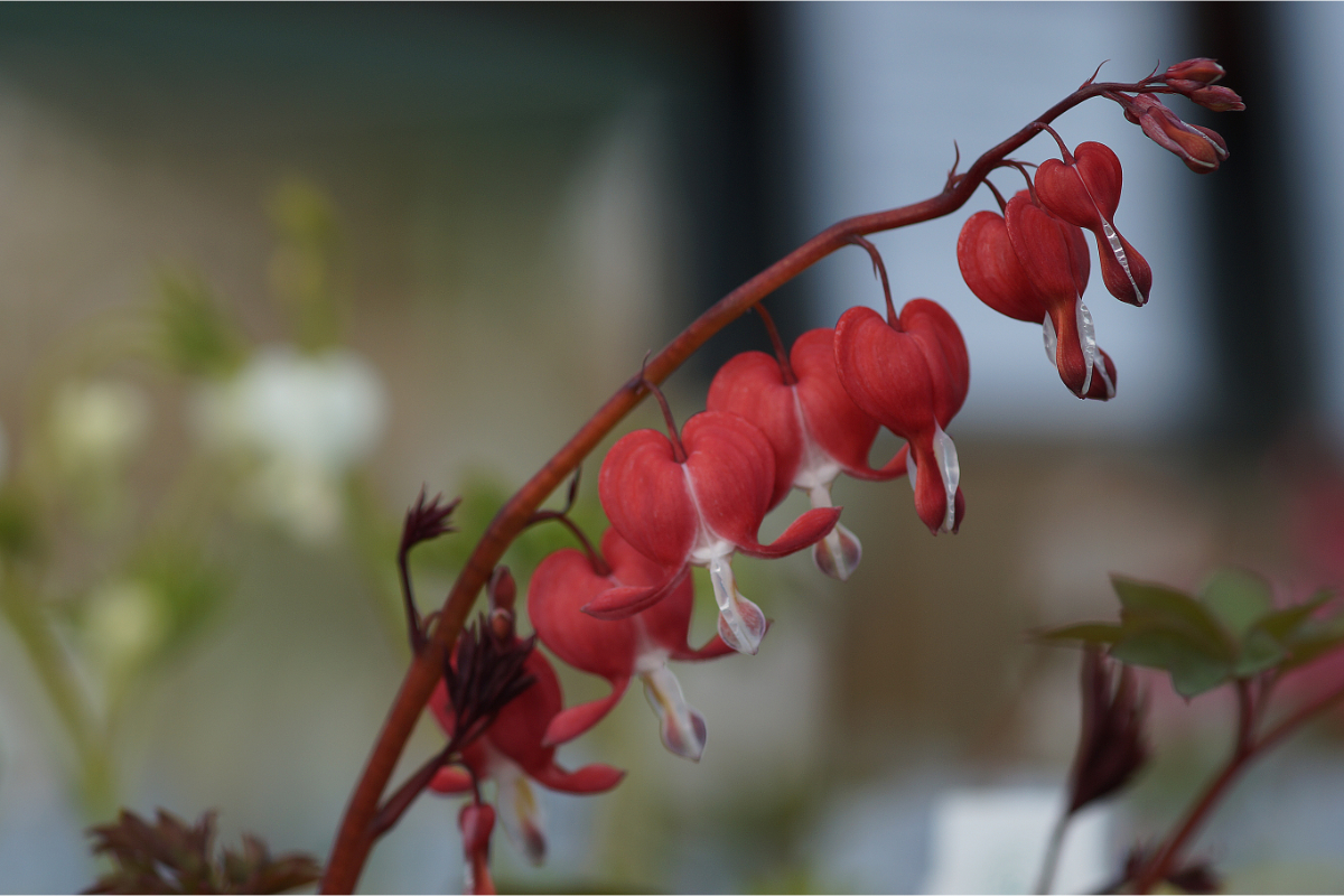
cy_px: 448
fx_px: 5600
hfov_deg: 13.7
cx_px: 672
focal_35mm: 150
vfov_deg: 9.1
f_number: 4
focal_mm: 100
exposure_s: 1/200
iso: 100
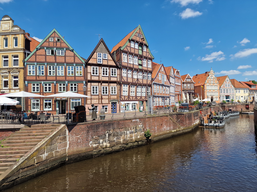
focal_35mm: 23
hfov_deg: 73.9
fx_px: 171
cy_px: 96
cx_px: 128
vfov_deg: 58.9
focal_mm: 6.4
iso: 50
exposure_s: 1/1080
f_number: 1.8
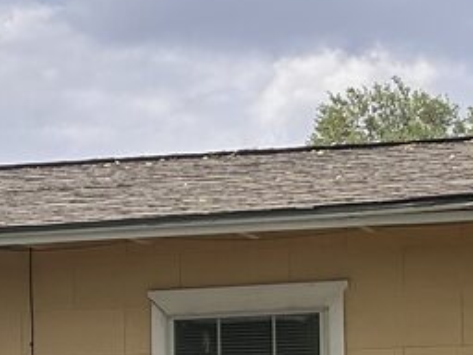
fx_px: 1995
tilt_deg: +5.7
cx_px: 200
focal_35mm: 146
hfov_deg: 13.5
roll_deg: -0.3
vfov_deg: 10.1
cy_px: 379
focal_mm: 5.7
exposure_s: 1/3571
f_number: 1.5
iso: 50
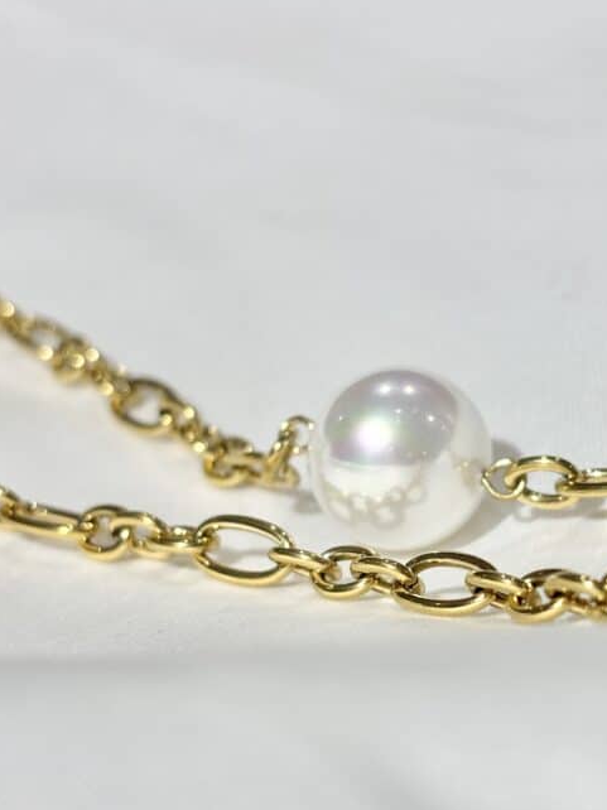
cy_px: 492
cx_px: 420
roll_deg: +10.5
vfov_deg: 23.5
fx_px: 1942
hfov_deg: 17.7
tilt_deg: -29.1
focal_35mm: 83
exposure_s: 1/249
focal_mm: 5.96
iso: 32
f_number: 1.6
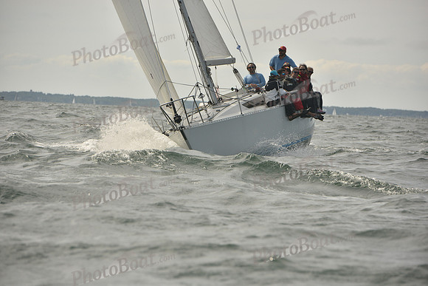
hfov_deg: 10.3
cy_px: 143
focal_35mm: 200
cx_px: 214
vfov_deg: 6.9
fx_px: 2378
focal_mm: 200
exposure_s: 1/1000
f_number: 7.1
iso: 320
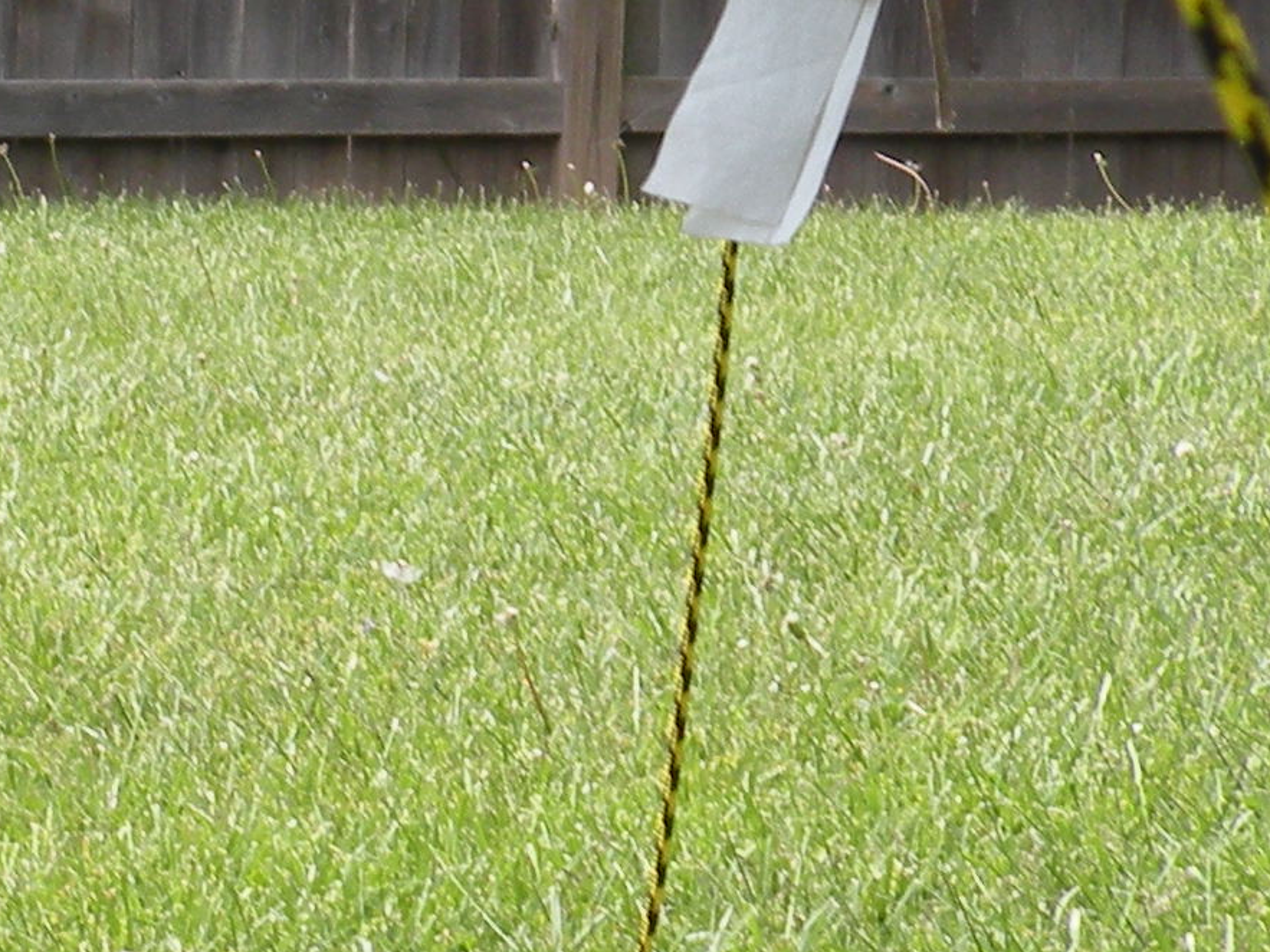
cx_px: 583
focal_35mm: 314
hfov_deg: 6.3
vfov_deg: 4.7
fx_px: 11519
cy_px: 368
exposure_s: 1/120
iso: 64
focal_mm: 13.4
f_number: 5
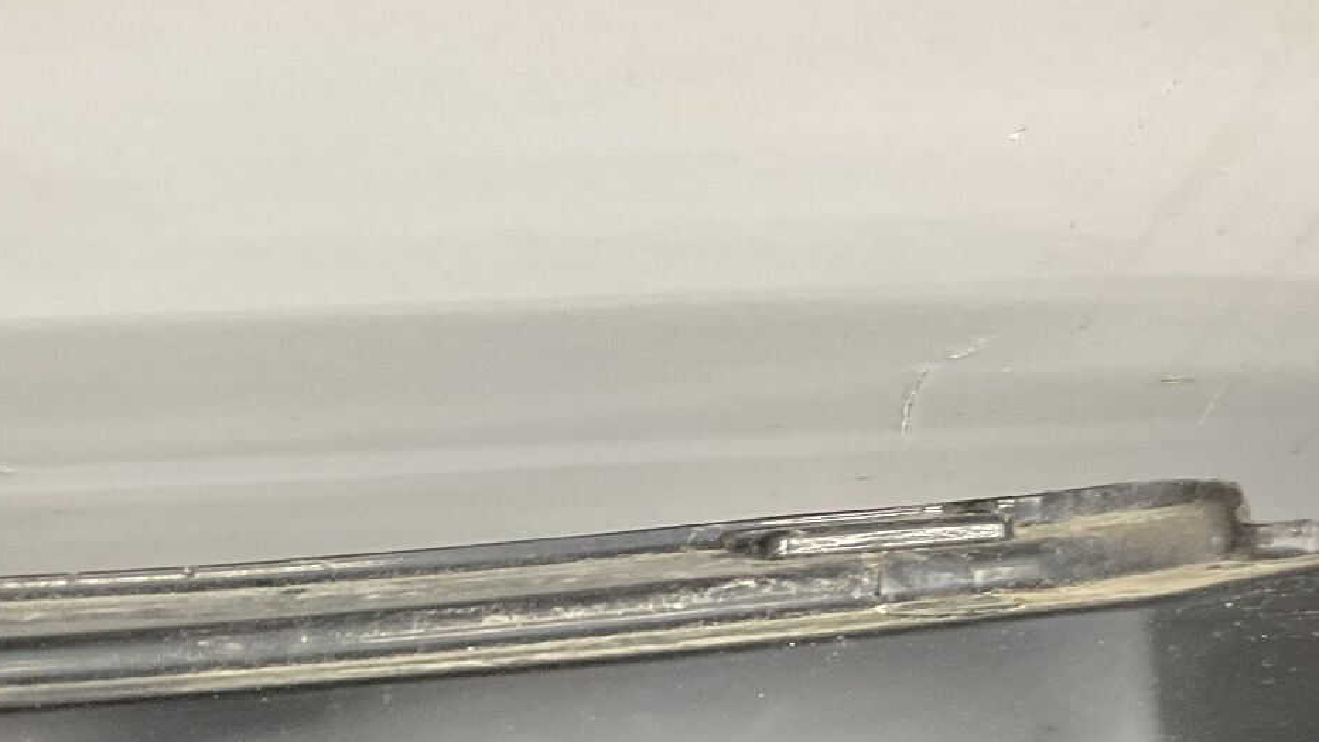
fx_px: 2274
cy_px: 914
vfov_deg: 17.6
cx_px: 368
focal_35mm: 65
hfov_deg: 31.9
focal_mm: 3
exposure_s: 1/50
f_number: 1.8
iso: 100
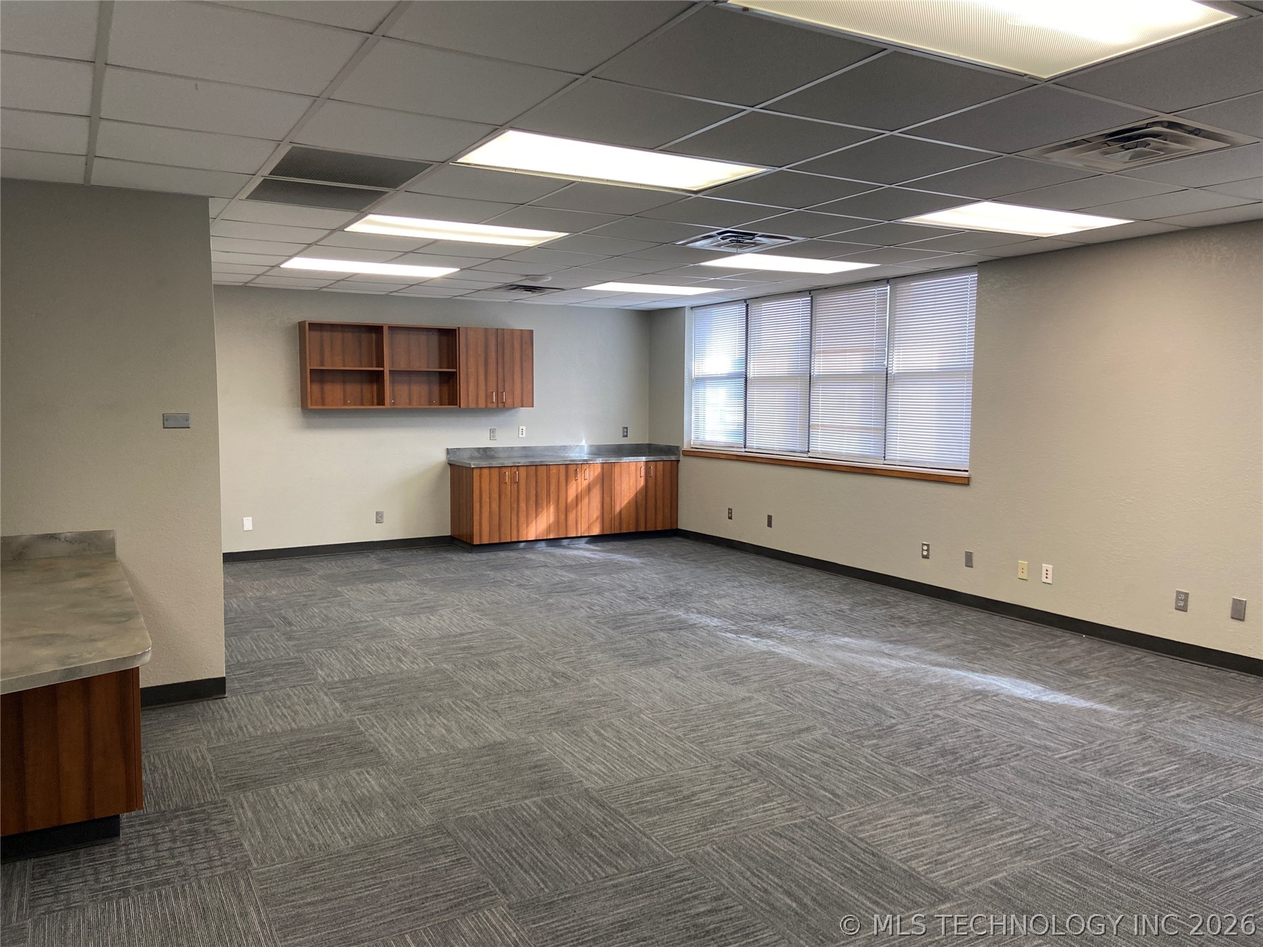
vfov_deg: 53.1
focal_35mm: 26
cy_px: 474
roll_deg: -0.5
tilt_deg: -5.2
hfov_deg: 67.3
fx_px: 949
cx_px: 632
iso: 125
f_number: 1.8
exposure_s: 1/120
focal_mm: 4.25
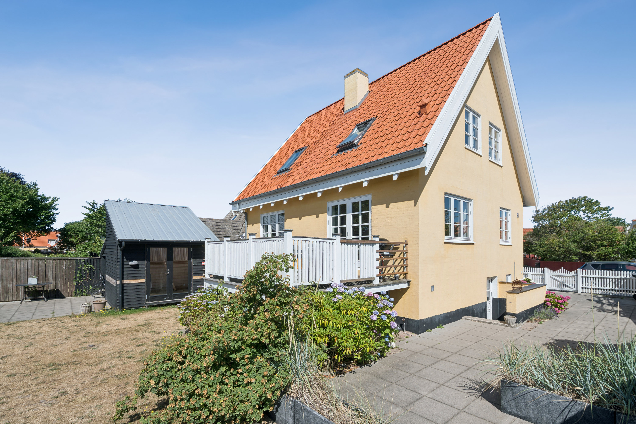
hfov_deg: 96.7
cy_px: 212
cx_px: 318
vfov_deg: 73.7
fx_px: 283
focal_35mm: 16
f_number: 13
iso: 50
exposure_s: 1/80
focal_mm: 16
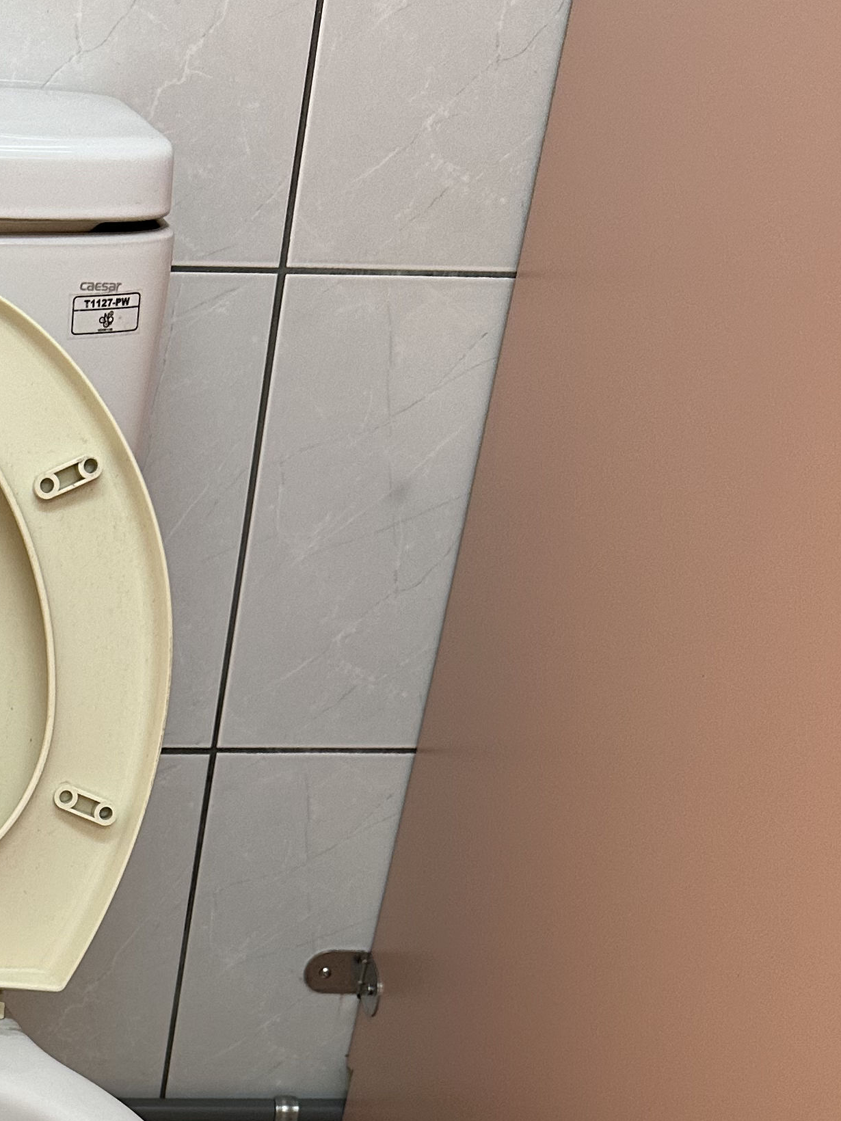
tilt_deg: -38.2
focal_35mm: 59
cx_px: -152
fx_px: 1911
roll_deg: -0.5
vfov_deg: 30.0
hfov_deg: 22.9
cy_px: 1167
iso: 200
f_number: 1.78
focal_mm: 6.86
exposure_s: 1/120
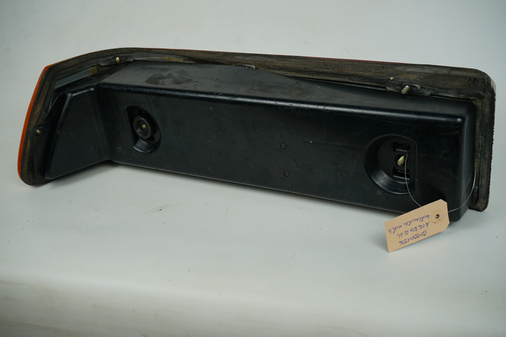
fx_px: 576
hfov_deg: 47.4
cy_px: 168
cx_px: 253
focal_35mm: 41
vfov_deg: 32.6
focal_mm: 41
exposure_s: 1/200
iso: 200
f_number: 7.1
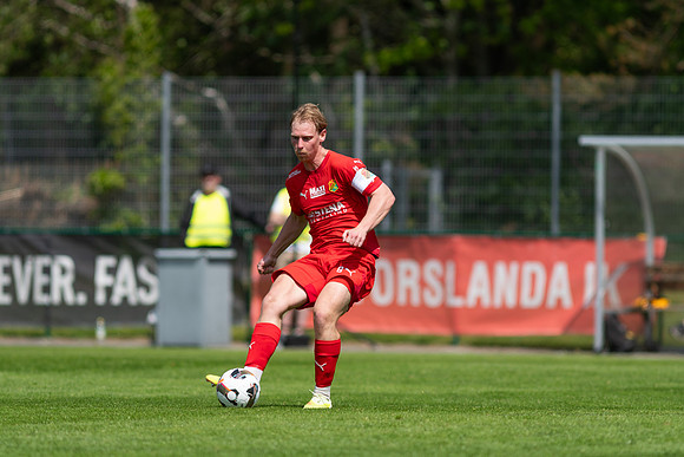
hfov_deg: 4.6
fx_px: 8552
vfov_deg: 3.1
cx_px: 342
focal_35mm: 450
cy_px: 228
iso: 100
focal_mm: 300
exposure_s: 1/1600
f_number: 3.2
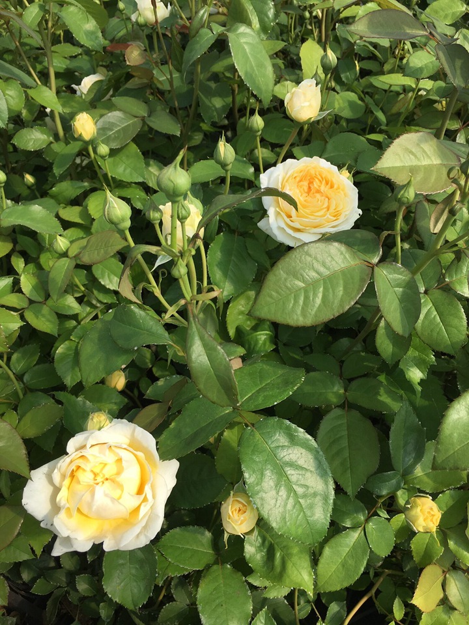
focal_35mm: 29
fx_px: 524
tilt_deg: -48.3
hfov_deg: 48.2
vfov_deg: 61.7
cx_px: 234
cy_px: 312
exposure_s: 1/1099
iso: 25
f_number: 2.2
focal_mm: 4.15
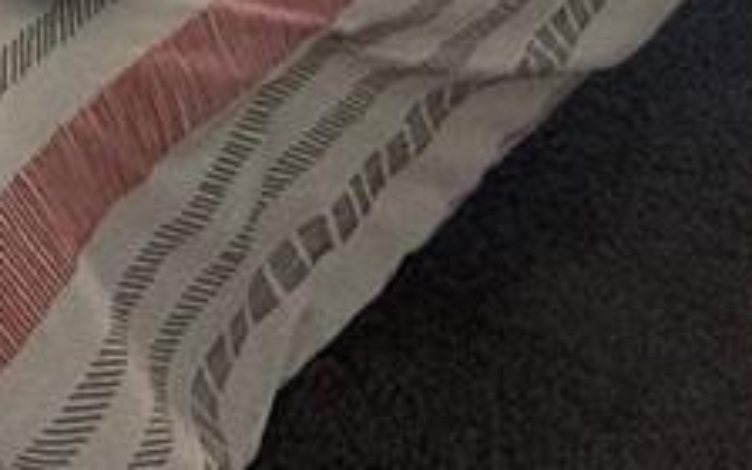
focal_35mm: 106
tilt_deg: -9.4
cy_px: -900
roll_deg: -0.3
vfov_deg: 9.7
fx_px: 2172
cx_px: 316
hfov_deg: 19.6
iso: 200
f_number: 2.2
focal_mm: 2.22
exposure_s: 1/120
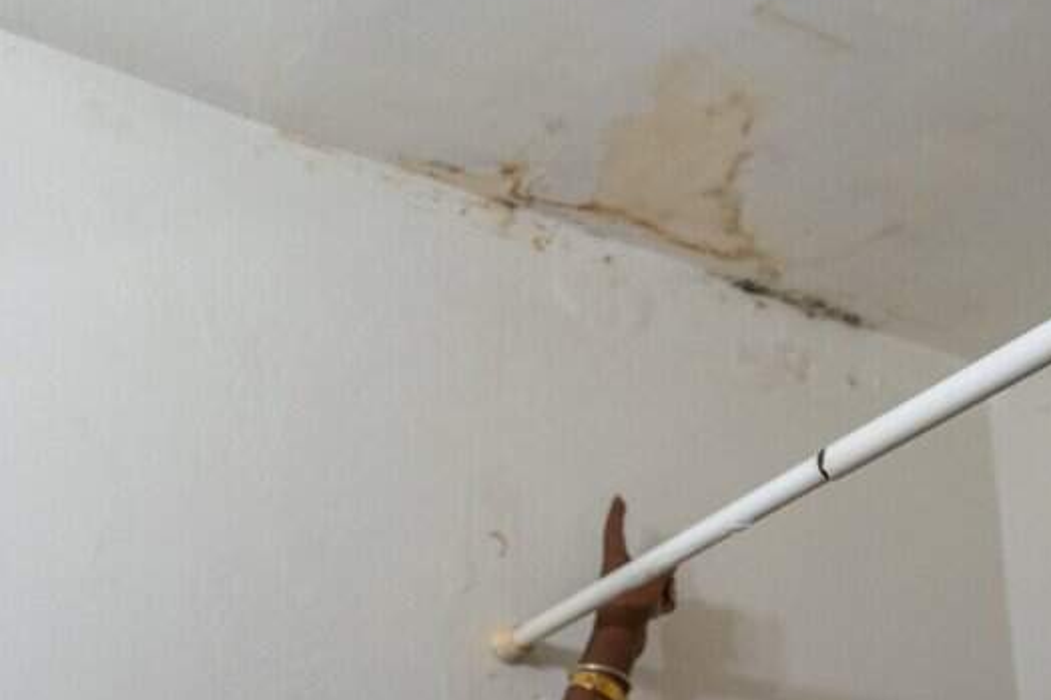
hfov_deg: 36.2
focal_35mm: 55
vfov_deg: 23.3
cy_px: 738
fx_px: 1605
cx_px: 578
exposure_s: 1/250
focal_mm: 24
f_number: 4
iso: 1600
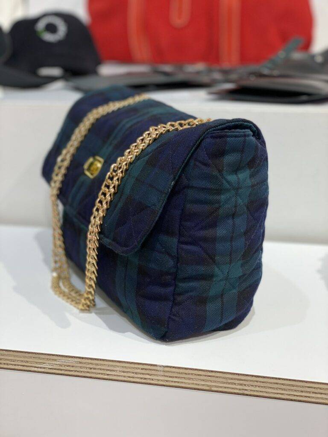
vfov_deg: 36.8
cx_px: 164
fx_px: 657
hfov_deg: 28.0
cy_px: 218
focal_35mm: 52
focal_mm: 6
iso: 64
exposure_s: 1/100
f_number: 2
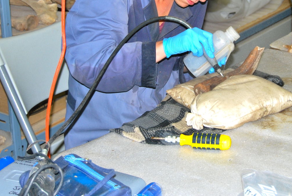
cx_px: 193
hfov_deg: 21.8
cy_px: 17
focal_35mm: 93
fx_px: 755
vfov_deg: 14.6
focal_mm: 31
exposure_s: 1/60
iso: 100
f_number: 4.5
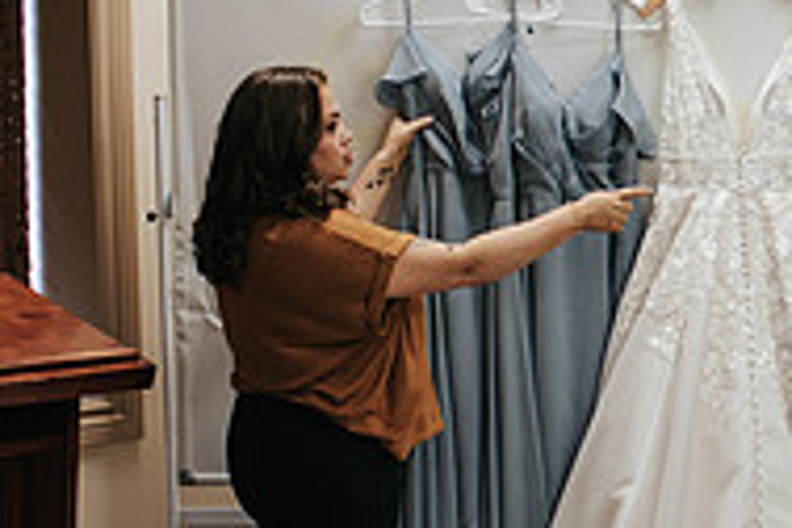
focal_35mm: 109
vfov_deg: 12.6
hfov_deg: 17.8
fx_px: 2398
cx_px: 976
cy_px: 274
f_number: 2.8
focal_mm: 35
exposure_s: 1/125
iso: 400
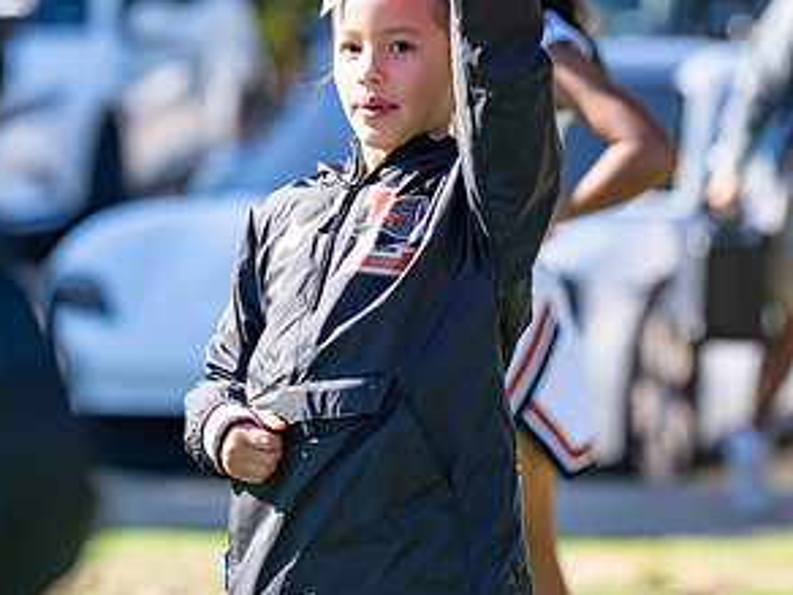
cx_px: 385
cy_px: 233
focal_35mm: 318
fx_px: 7285
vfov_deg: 4.7
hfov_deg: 6.2
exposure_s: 1/1600
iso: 200
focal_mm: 129
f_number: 2.8
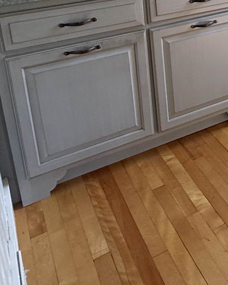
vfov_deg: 34.3
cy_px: -6
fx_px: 414
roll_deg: +0.7
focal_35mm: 49
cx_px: 284
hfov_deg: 26.8
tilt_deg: -15.9
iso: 320
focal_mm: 2.22
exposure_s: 1/120
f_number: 2.2
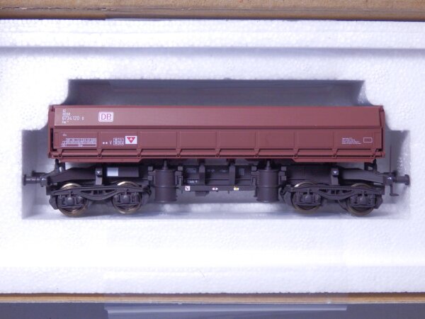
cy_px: 160
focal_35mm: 66
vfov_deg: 22.3
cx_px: 212
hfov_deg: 29.4
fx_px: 810
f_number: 4.4
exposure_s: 1/160
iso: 500
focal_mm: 11.9
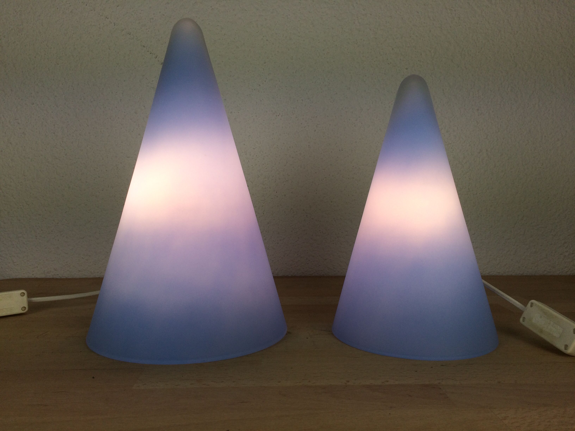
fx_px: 482
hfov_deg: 61.7
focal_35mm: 29
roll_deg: +0.1
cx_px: 288
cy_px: 216
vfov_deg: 48.2
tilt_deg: -3.0
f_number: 2.2
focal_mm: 4.15
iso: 32
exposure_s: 1/328
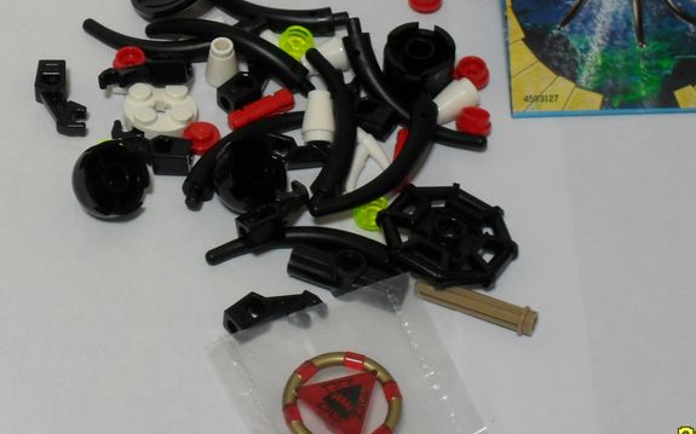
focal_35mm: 118
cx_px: 387
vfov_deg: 11.1
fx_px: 2238
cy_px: 144
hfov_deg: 17.7
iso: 200
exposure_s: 1/10
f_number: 4.4
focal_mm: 14.1
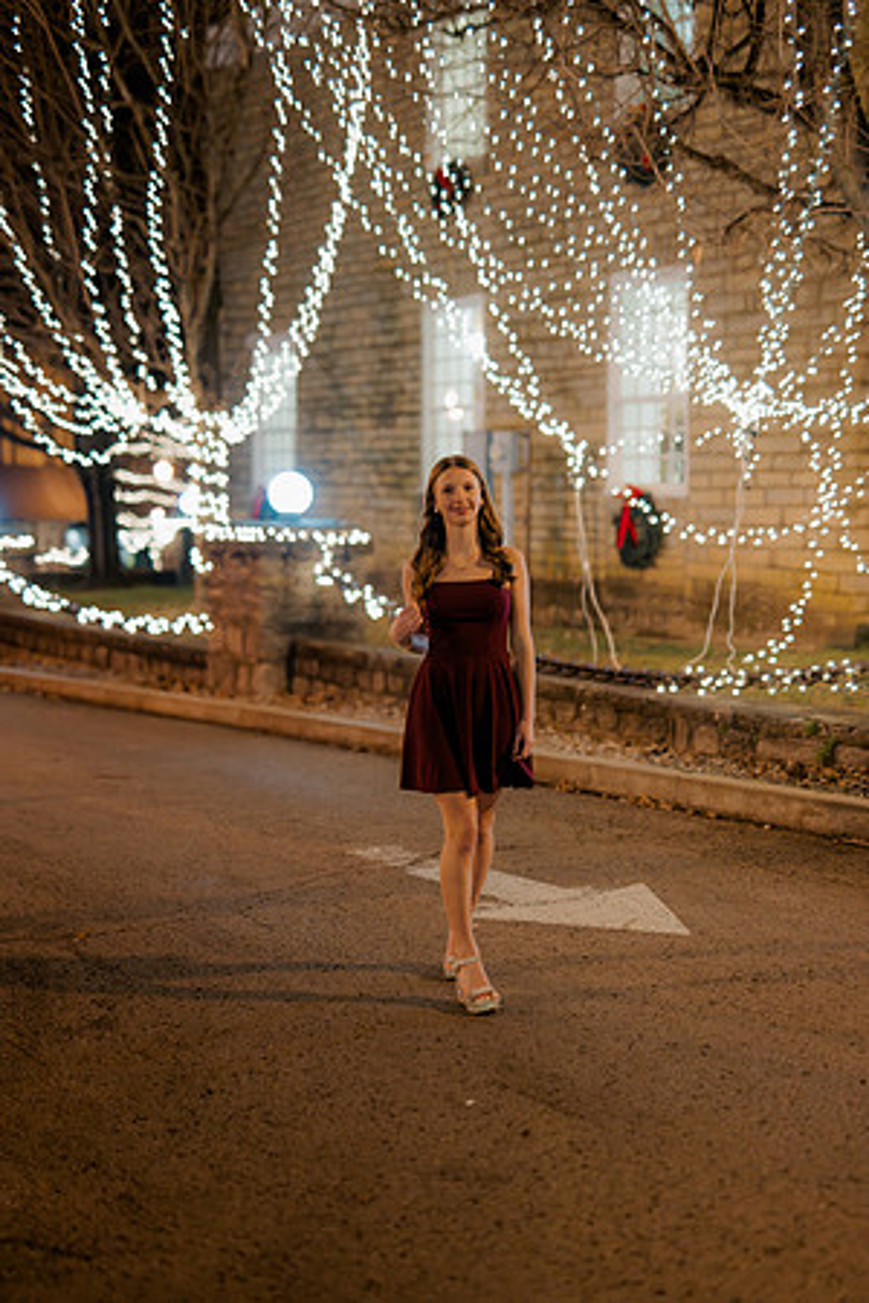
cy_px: 652
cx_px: 434
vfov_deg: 39.6
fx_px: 1810
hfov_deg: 27.0
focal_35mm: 50
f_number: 1.4
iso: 2500
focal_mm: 50
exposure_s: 1/200
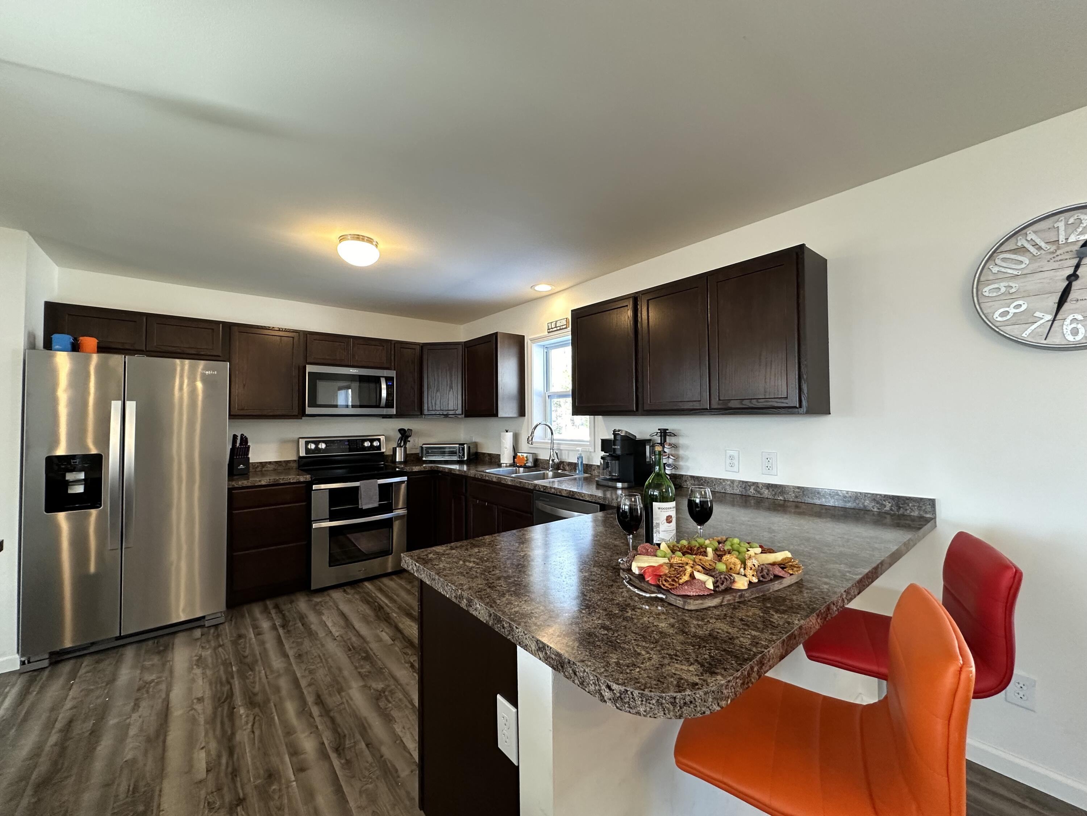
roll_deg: +0.3
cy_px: 408
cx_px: 544
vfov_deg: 85.7
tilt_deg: +2.4
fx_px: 440
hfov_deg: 102.1
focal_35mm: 14
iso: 200
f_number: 2.2
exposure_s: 1/120
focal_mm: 2.22
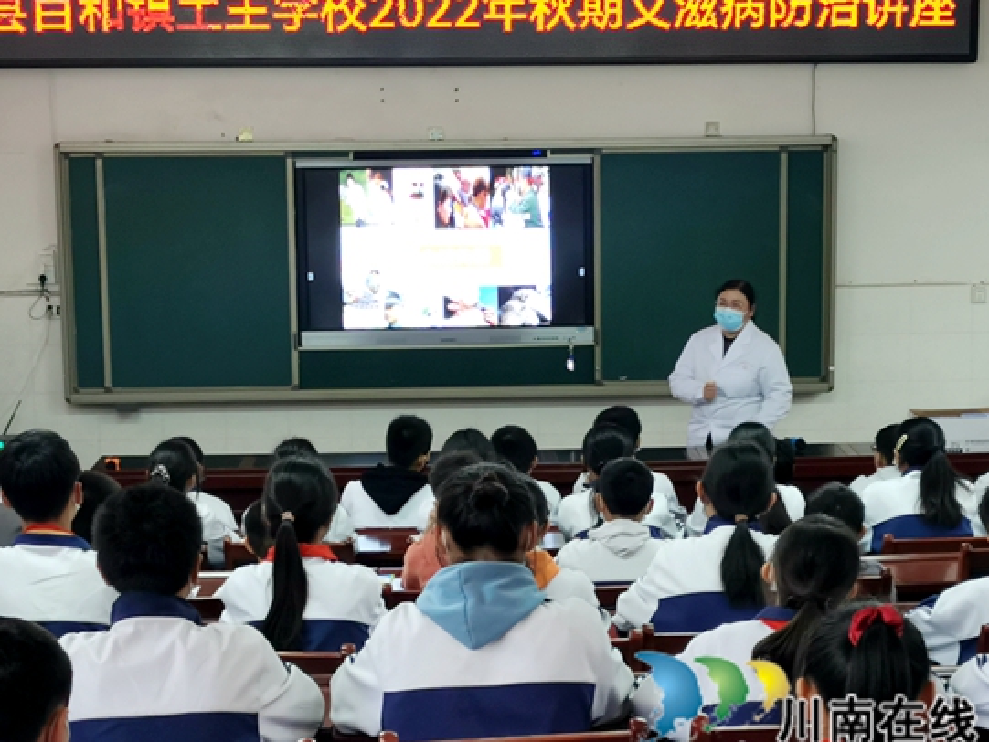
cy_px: 373
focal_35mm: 58
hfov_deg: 33.2
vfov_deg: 25.2
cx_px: 453
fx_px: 1657
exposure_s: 1/50
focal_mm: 5.58
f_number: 1.8
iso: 160
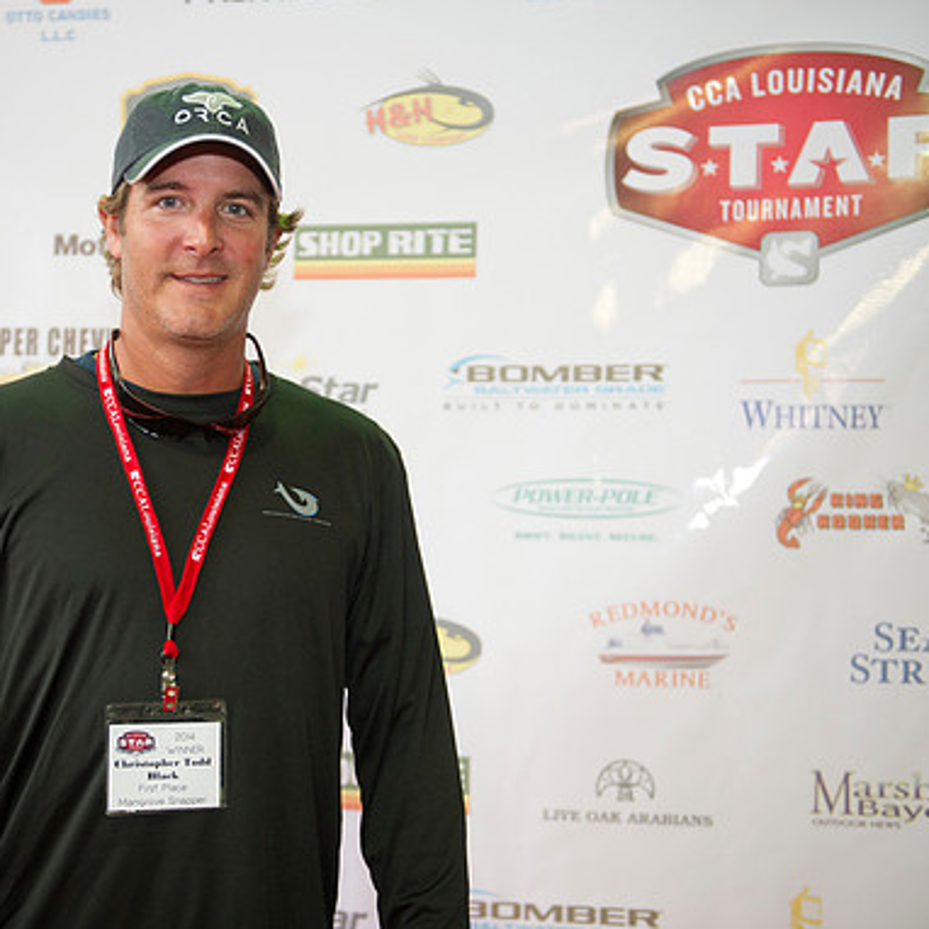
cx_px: 326
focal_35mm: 58
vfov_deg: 29.6
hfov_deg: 29.4
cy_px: 467
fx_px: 1761
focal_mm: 45
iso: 640
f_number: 2.8
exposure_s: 1/80
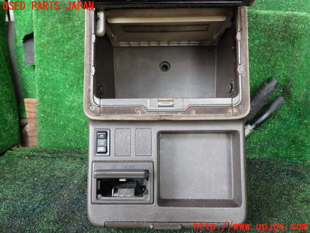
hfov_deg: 60.0
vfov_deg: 46.8
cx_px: 155
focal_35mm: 30
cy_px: 116
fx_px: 269
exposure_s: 1/50
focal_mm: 5.4
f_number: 2.3
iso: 200
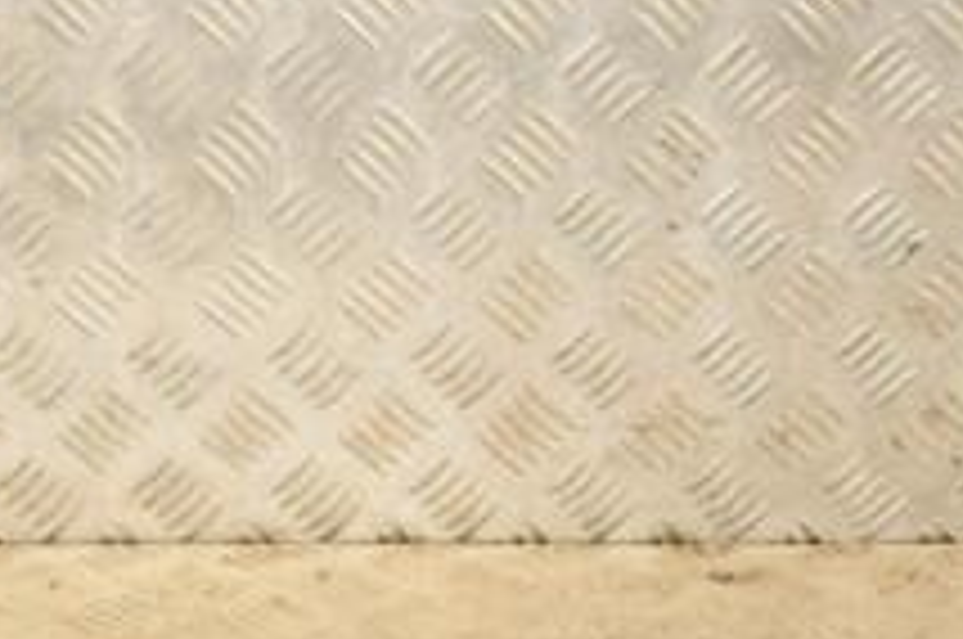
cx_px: 572
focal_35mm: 118
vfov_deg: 11.4
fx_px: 3152
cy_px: 698
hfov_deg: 17.4
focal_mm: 28
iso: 800
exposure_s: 1/200
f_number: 5.6
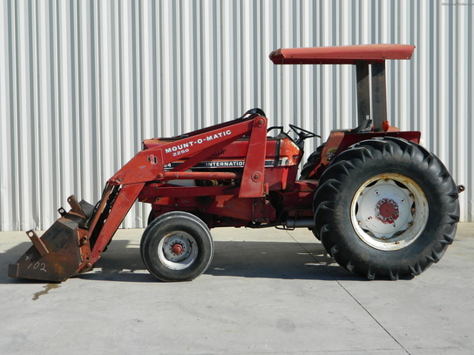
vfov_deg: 25.7
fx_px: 781
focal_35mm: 57
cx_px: 237
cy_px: 178
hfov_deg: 33.8
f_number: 3.8
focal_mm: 10.2
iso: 80
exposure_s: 1/800
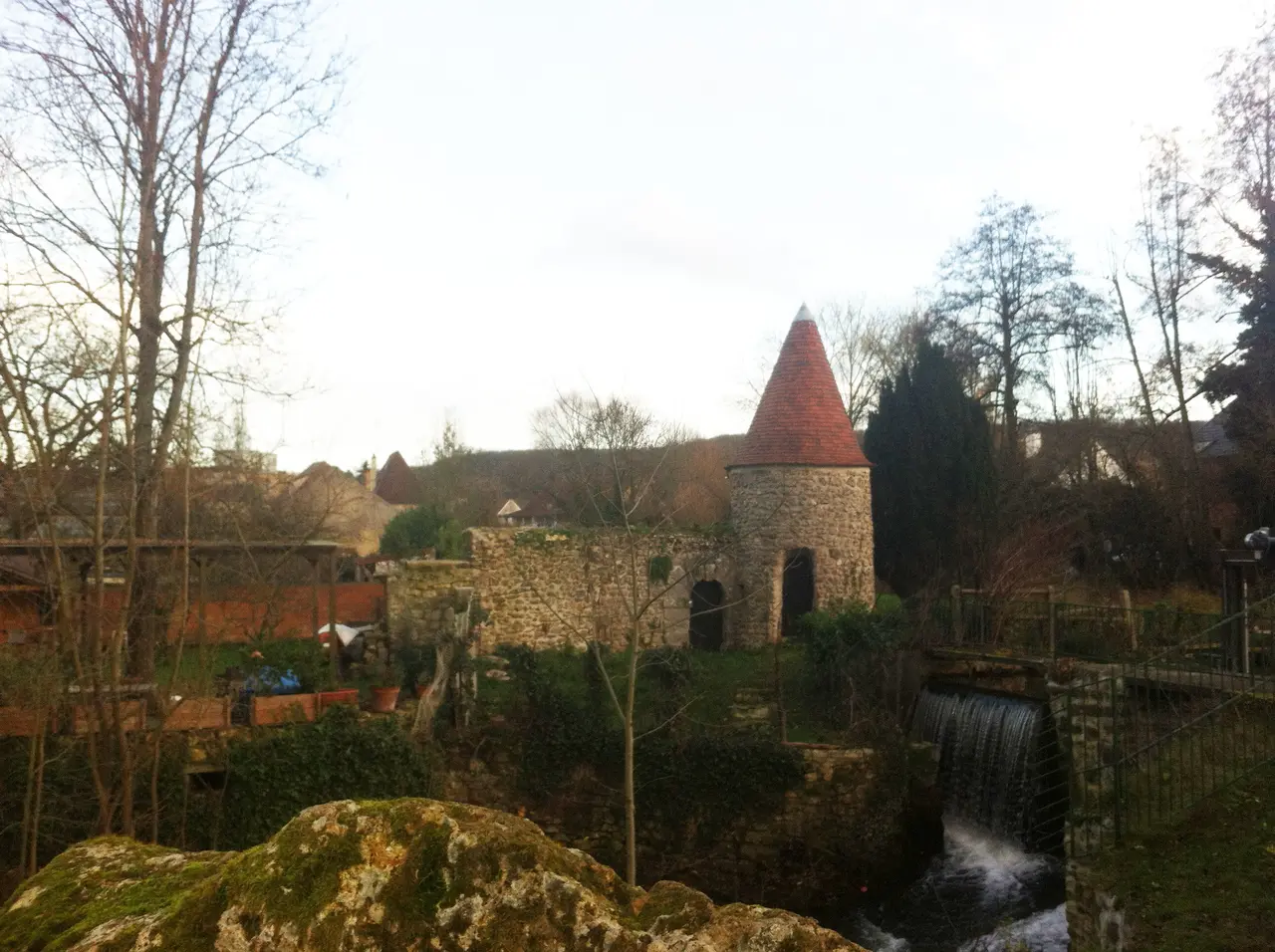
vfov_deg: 40.6
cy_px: 476
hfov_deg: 52.7
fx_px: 1287
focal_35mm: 35
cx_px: 638
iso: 80
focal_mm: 3.85
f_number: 2.8
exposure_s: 1/180
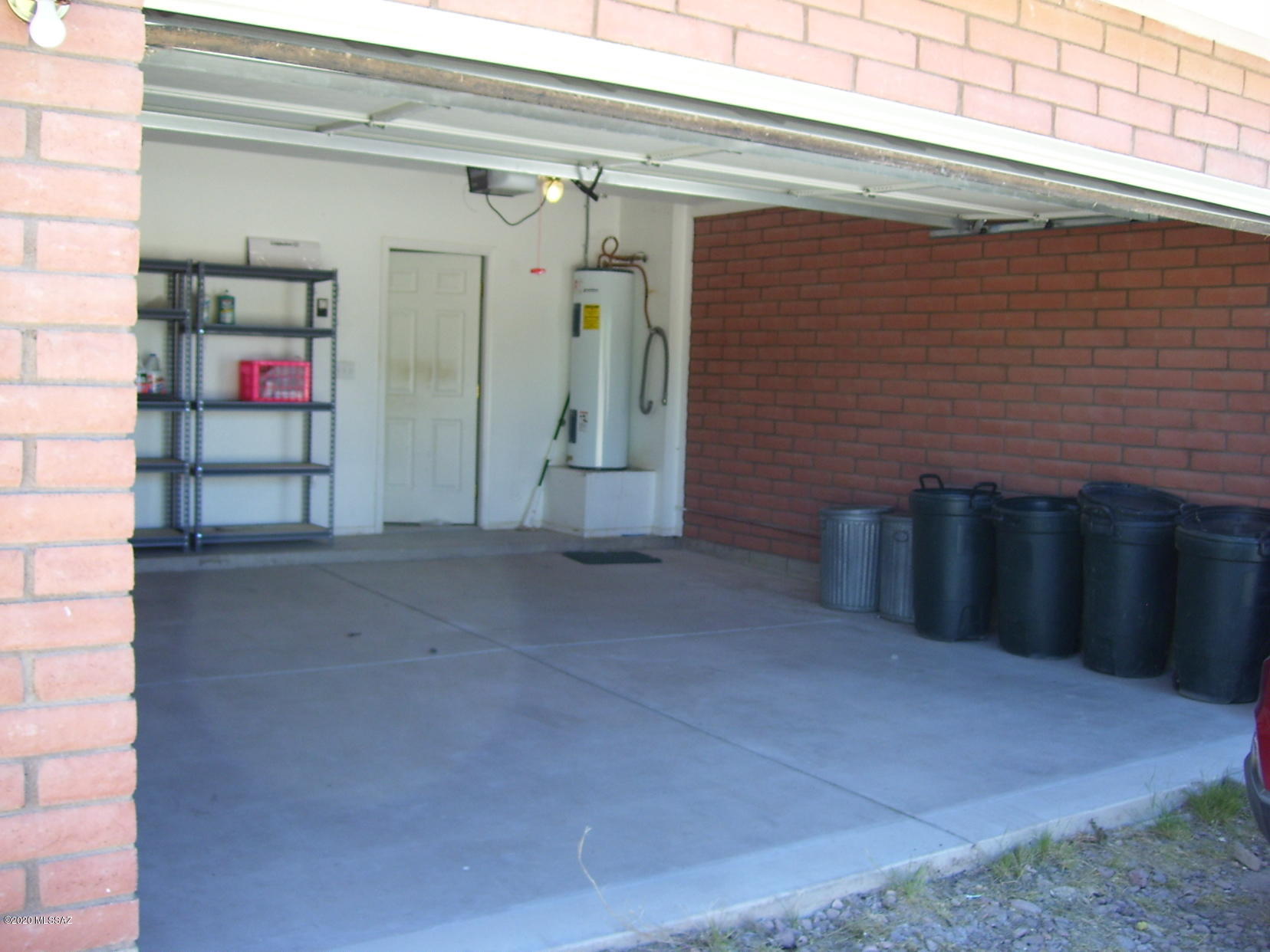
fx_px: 1321
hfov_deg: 51.4
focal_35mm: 36
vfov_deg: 39.7
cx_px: 635
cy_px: 476
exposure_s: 1/125
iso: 80
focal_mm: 6
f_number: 2.7
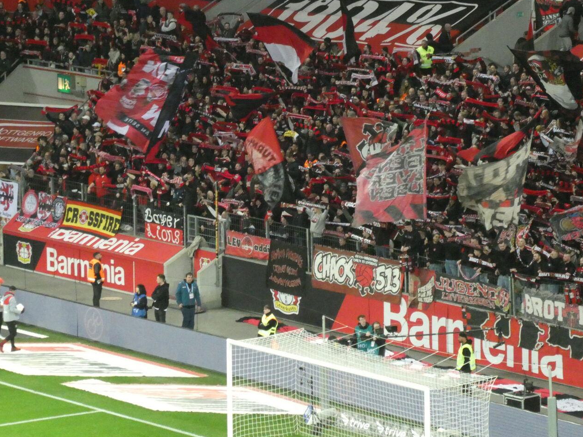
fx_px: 3687
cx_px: 251
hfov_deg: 9.0
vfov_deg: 6.8
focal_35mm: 219
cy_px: 176
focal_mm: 30.9
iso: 1600
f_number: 5.6
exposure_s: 1/125
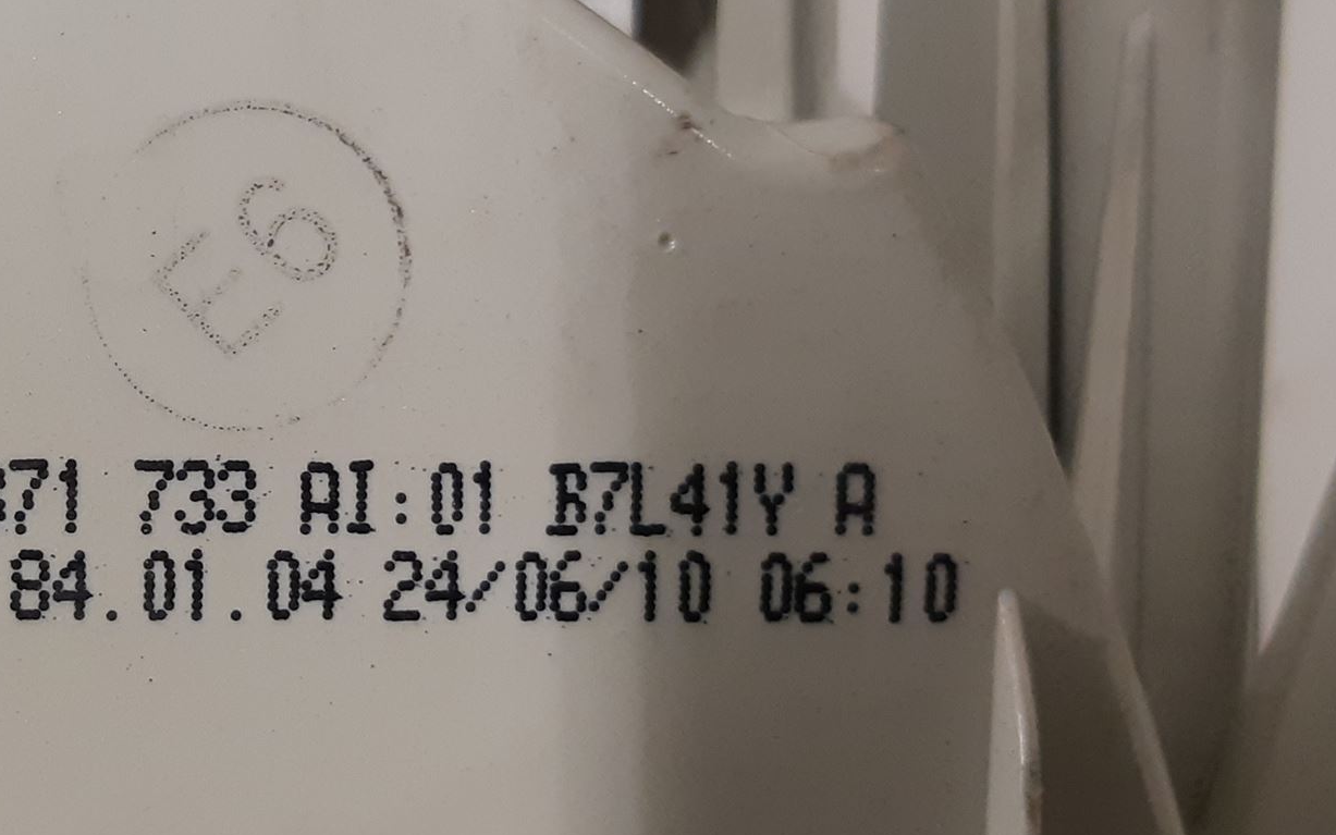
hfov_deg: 41.3
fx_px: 1675
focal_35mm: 46
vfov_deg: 27.9
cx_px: 231
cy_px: 519
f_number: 1.7
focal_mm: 3.93
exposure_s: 1/50
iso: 160
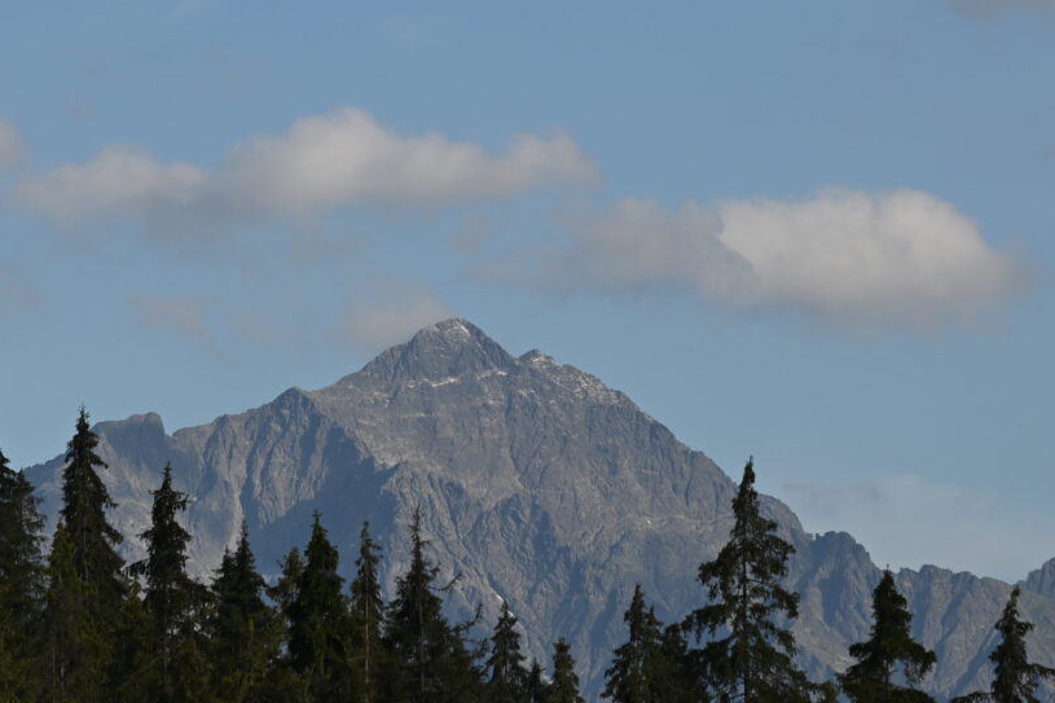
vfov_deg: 3.6
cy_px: -106
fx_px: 11045
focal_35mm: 377
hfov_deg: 5.5
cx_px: 458
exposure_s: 1/640
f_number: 6.3
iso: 100
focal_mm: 120
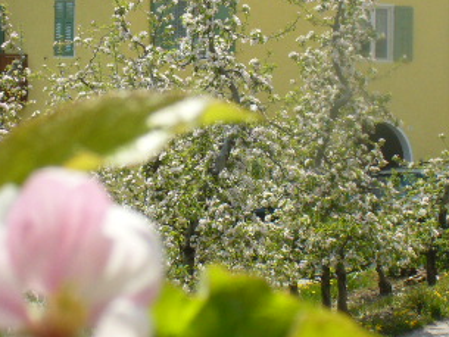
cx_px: 191
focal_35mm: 105
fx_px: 1362
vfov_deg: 14.1
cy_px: 90
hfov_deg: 18.7
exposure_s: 1/320
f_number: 5.6
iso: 80
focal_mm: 6.1
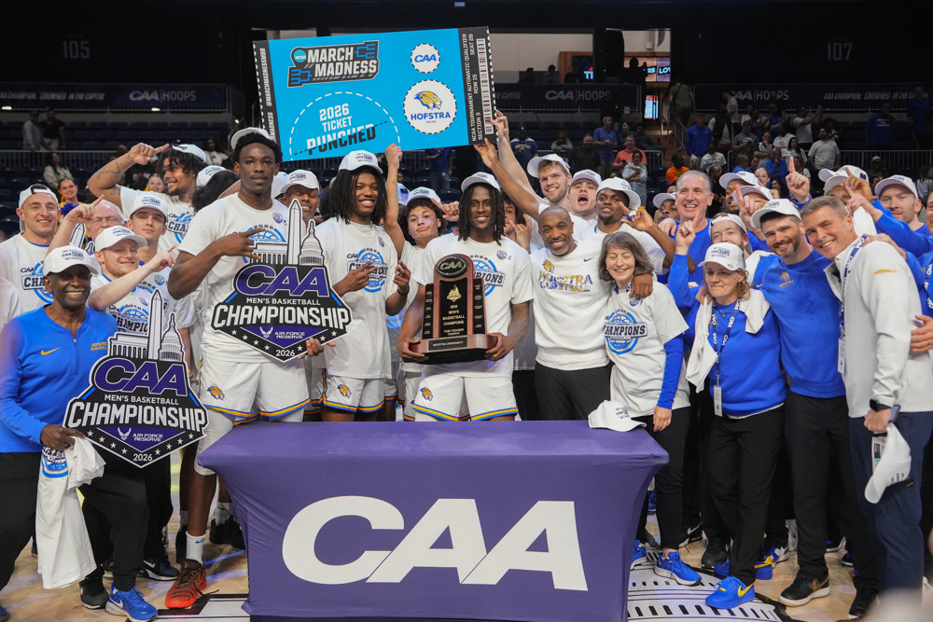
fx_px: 959
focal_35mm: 37
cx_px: 466
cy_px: 311
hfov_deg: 51.9
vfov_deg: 36.0
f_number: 3.5
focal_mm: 37
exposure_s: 1/1000
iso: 5000
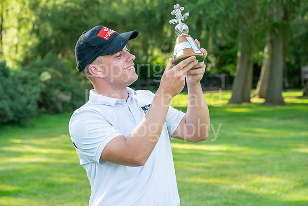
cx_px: 154
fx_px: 762
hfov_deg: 22.9
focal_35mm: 89
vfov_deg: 15.4
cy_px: 103
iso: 200
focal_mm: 89
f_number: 5.6
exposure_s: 1/125
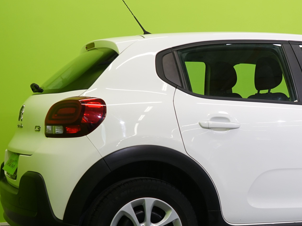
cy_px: 143
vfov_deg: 18.0
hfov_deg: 23.3
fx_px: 715
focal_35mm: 82
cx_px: 269
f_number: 6.3
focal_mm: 36
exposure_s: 1/30
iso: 400
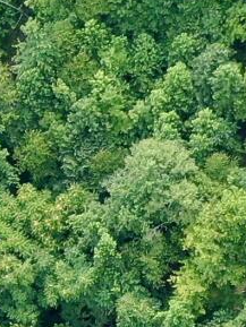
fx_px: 2642
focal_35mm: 279
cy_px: 446
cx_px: 179
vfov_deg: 7.0
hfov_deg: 5.3
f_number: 3.5
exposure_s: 1/100
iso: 100
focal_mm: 10.26
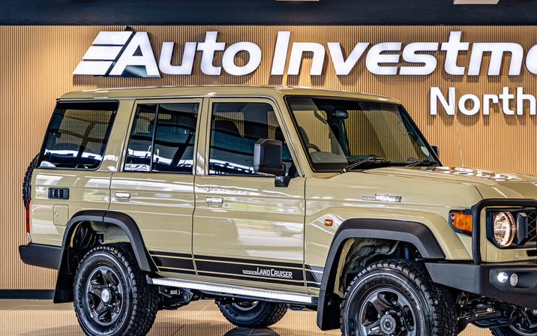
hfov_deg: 24.8
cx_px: 366
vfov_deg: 15.7
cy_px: 180
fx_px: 1215
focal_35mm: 83
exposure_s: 1/125
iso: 500
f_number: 4.5
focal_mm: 57
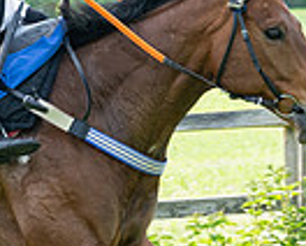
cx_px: -155
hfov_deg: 4.5
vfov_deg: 3.7
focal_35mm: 424
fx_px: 3846
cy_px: 121
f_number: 5
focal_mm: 72
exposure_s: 1/800
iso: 400
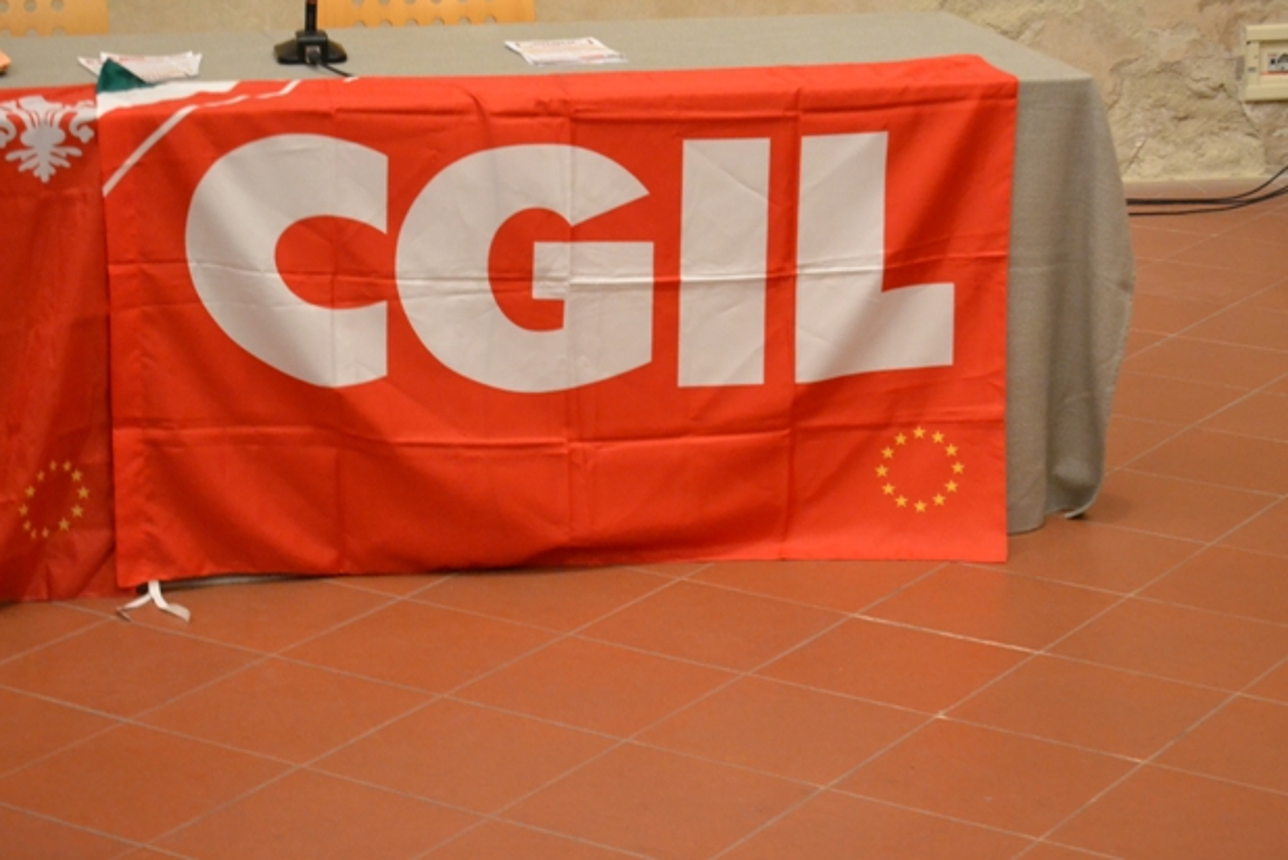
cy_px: 416
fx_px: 3061
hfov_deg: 23.8
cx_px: 651
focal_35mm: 86
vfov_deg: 16.0
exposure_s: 1/30
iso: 3200
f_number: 5.6
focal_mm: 55
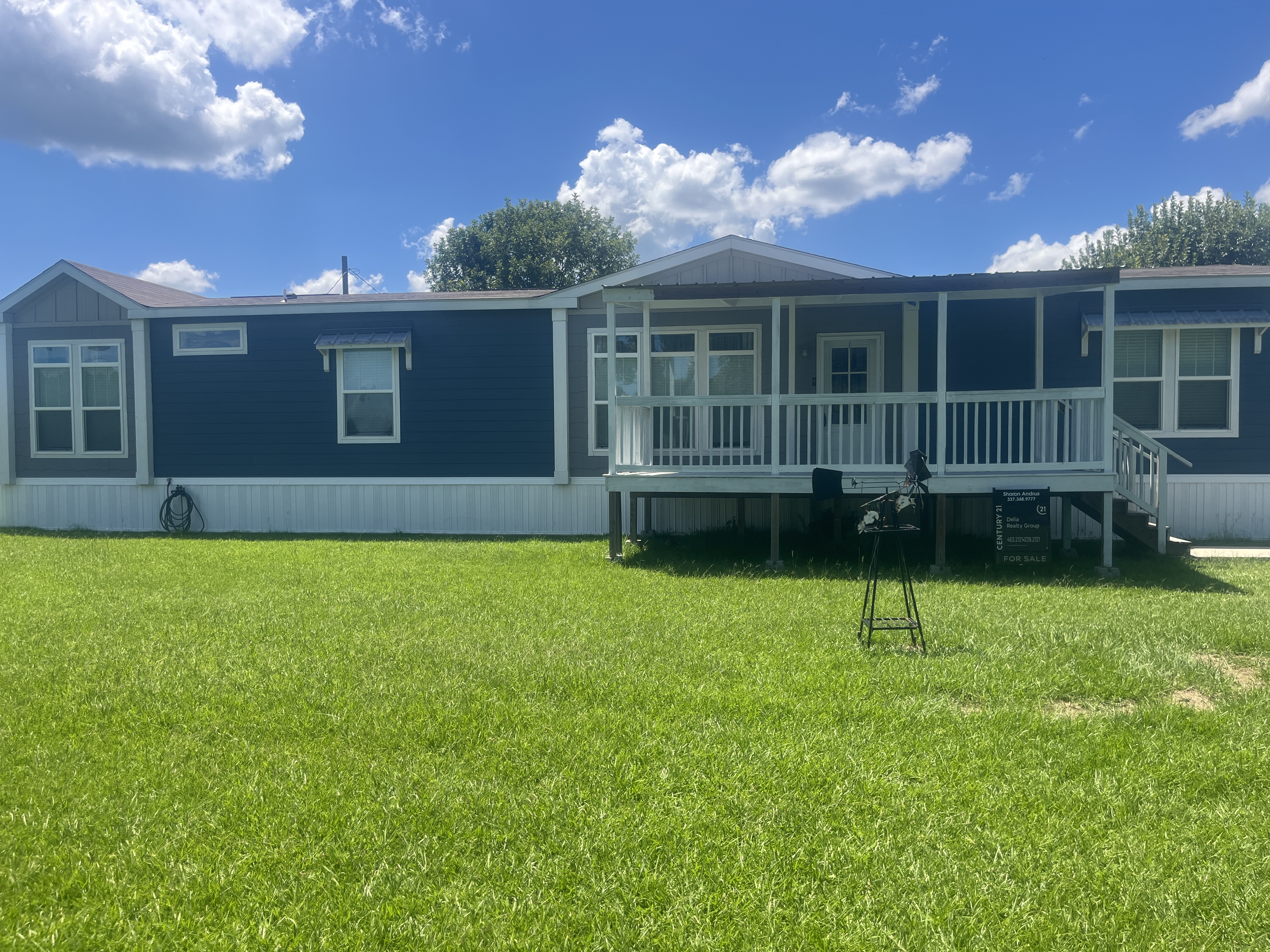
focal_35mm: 26
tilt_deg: -2.3
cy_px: 476
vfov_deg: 53.1
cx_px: 635
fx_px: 954
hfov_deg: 67.3
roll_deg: +0.6
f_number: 1.6
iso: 50
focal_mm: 5.1
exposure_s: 1/2571
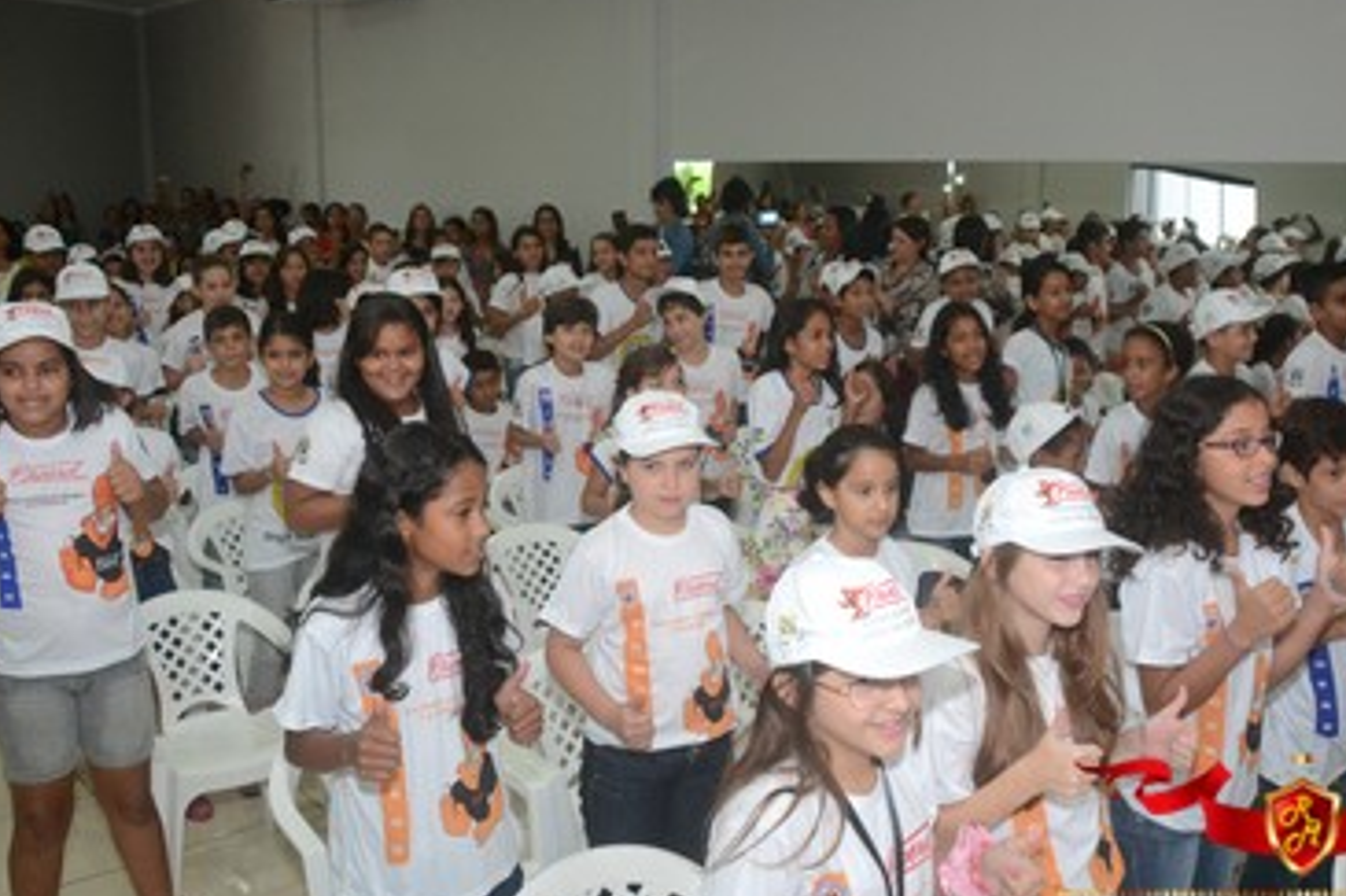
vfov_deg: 35.9
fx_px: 1383
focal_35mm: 37
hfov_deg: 51.8
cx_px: 749
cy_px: 439
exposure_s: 1/125
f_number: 3.5
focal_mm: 20
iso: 1600
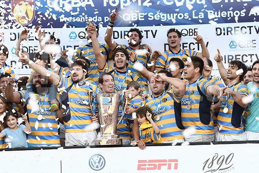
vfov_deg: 9.0
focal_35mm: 153
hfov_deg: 13.4
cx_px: 130
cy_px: 86
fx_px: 1101
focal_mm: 102
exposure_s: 1/1000
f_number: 4
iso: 1250
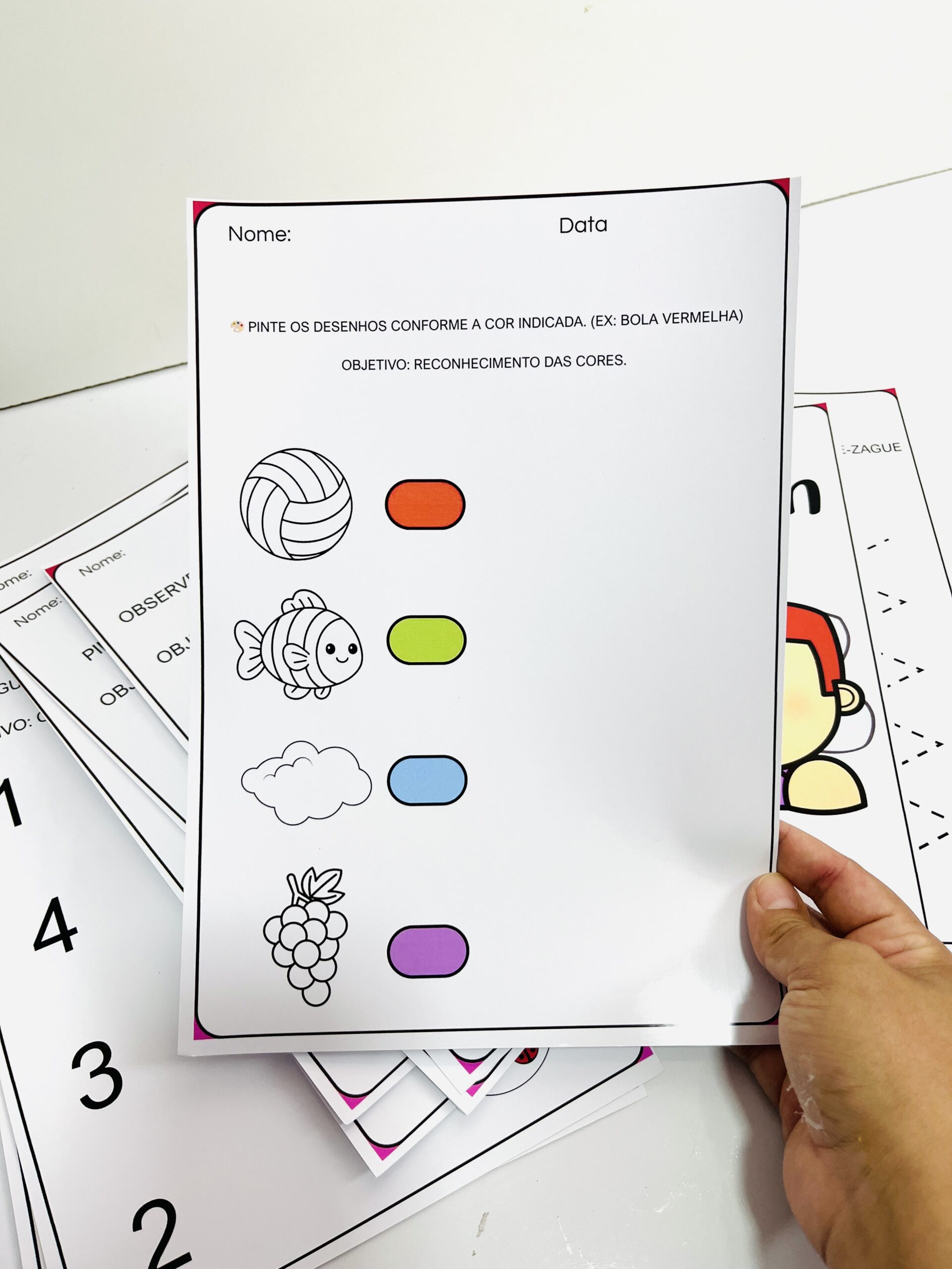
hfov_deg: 53.1
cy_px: 634
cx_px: 476
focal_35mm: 26
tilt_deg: -58.0
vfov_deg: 67.3
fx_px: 953
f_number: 1.6
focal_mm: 5.1
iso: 80
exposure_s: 1/120
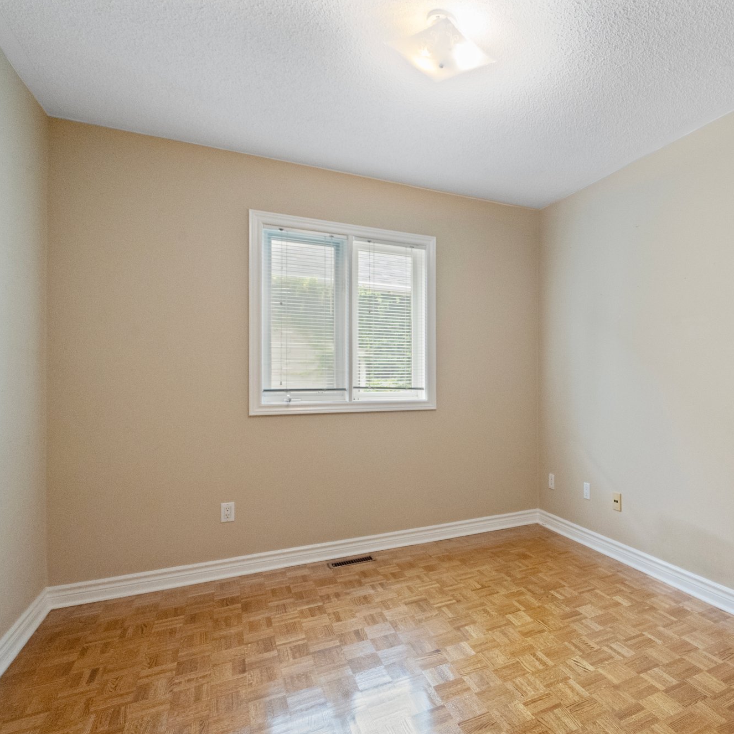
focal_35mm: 21
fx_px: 504
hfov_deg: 68.1
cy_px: 372
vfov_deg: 72.1
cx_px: 539
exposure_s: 1/30
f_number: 9
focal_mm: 16
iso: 10000
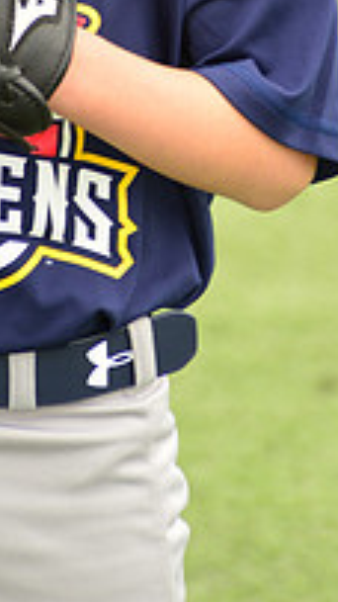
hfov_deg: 2.0
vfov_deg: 3.6
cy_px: -196
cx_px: 93
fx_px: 9540
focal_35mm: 598
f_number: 8
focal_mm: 200
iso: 250
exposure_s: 1/200
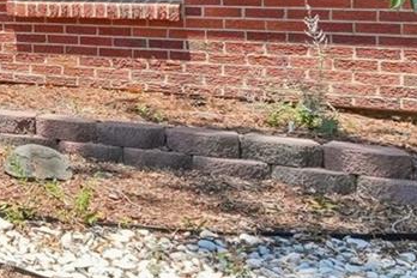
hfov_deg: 21.8
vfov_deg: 18.8
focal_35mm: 69
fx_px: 799
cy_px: -40
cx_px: -280
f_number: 8
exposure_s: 1/1000
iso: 800
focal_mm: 10
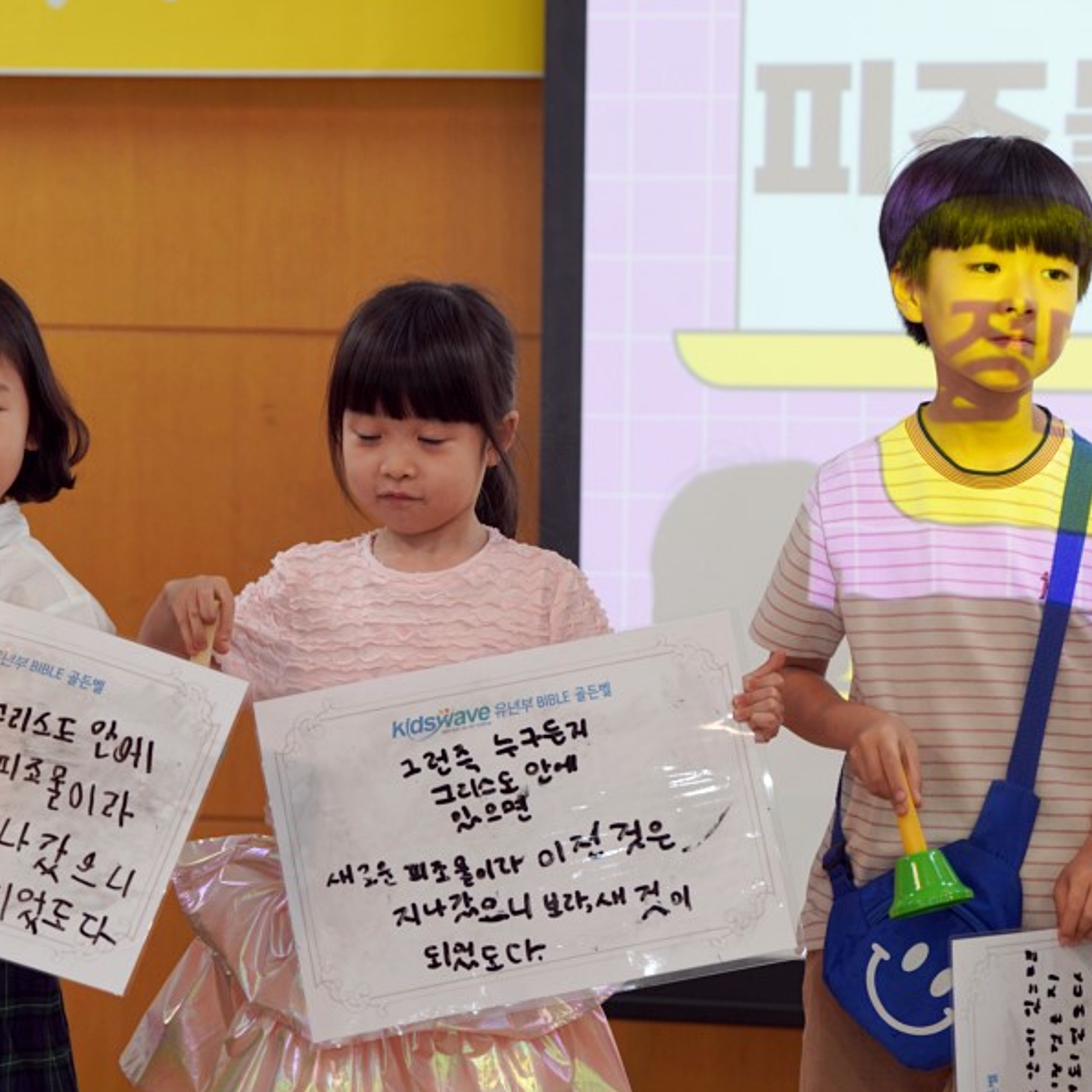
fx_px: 4675
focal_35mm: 131
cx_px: 511
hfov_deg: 13.3
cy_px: 548
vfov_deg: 13.3
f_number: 4
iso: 640
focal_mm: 102
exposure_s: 1/160
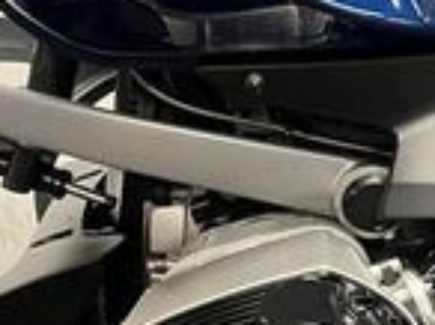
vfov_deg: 12.9
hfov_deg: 16.4
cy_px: 125
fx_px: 1430
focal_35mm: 114
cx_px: 551
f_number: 1.6
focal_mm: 5.1
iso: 400
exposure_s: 1/50
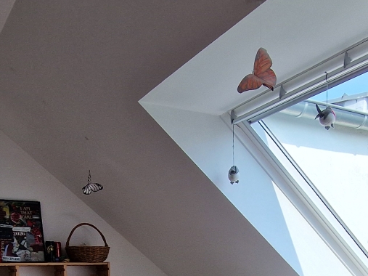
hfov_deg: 45.8
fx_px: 436
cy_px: 324
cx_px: 177
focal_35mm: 41
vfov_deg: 30.3
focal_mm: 2.2
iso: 50
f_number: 2.2
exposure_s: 1/256
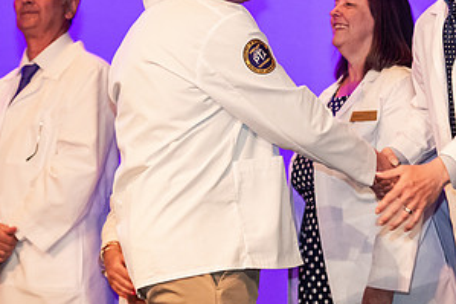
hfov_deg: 10.6
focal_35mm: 194
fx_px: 2456
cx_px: 346
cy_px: 59
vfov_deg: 7.1
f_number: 3.5
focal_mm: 100
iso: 3200
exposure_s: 1/200
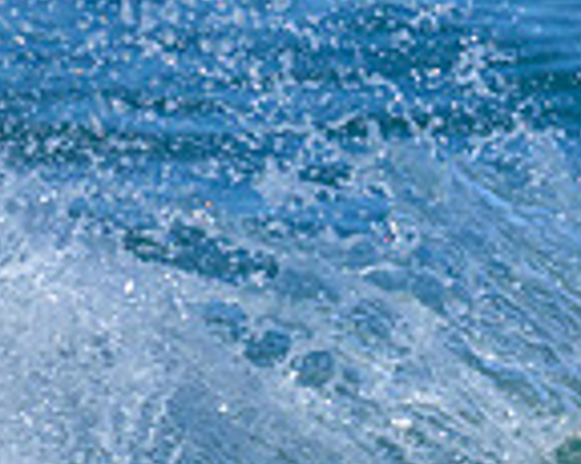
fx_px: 49970
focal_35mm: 2908
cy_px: 568
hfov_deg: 0.7
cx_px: 822
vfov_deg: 0.5
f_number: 8
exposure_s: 1/2000
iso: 1250
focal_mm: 560
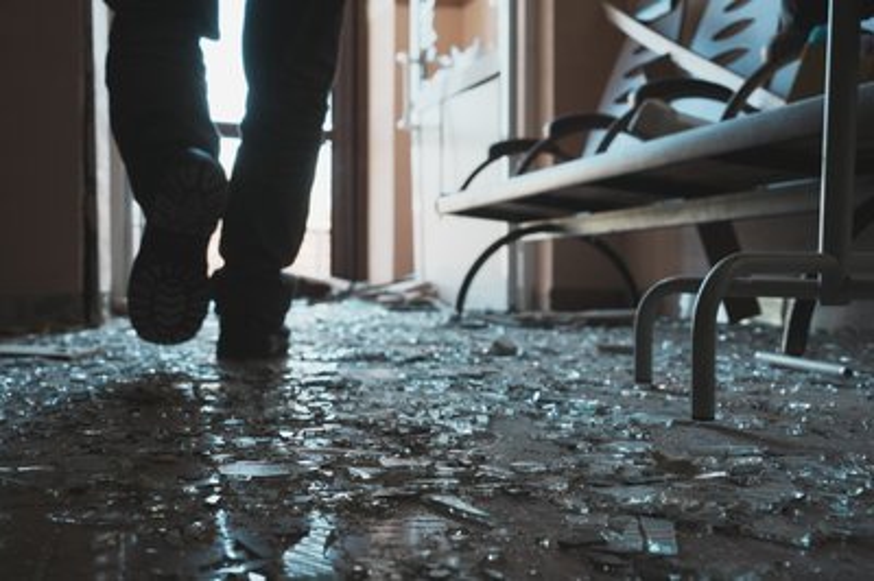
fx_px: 1019
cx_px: 437
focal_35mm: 42
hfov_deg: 46.4
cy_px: 290
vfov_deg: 31.8
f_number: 8
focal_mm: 42
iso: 800
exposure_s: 1/125
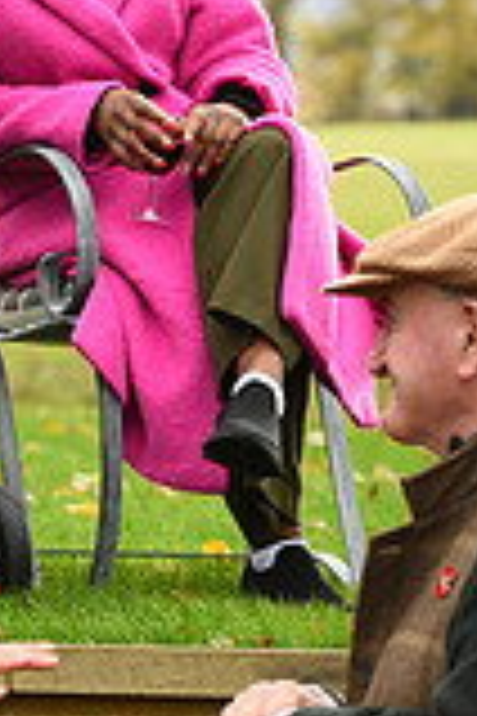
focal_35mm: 445
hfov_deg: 3.1
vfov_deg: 4.6
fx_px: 8844
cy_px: -45
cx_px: -770
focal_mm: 122
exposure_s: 1/1250
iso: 1800
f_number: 5.6
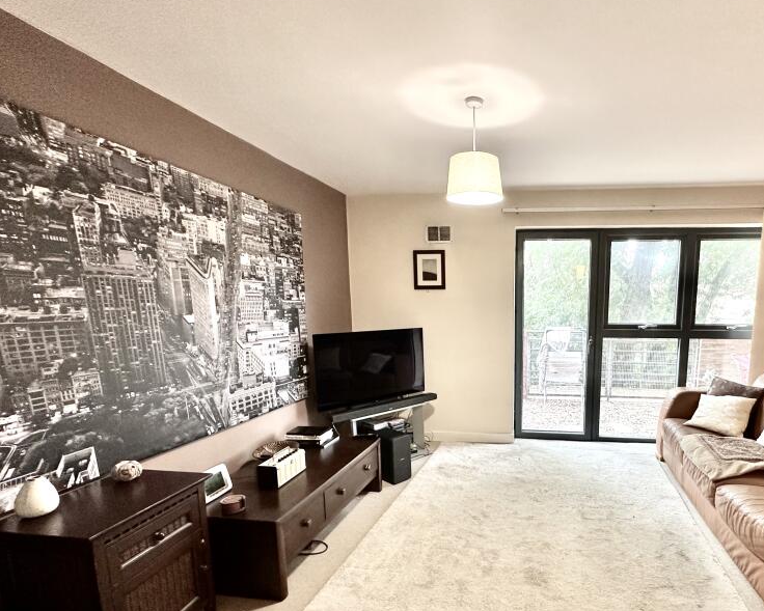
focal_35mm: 19
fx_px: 430
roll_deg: -0.3
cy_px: 366
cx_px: 497
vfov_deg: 70.1
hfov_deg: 81.0
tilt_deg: -9.5
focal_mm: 2.22
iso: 250
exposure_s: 1/50
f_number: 2.2
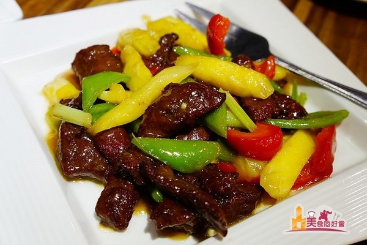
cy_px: 122
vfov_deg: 29.9
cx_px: 184
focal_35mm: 45
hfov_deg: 43.6
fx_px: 459
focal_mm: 30
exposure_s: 1/60
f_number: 4
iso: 800
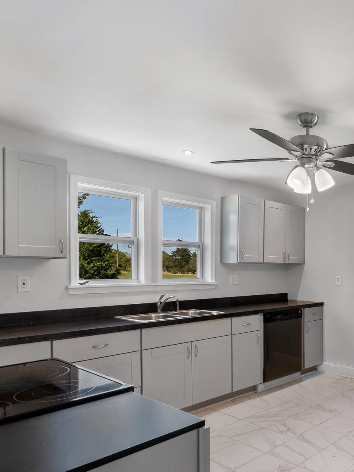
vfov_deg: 64.9
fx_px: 368
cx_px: 329
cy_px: 274
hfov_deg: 45.7
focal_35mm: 27
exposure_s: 1/2.5
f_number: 8
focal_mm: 16
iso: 640
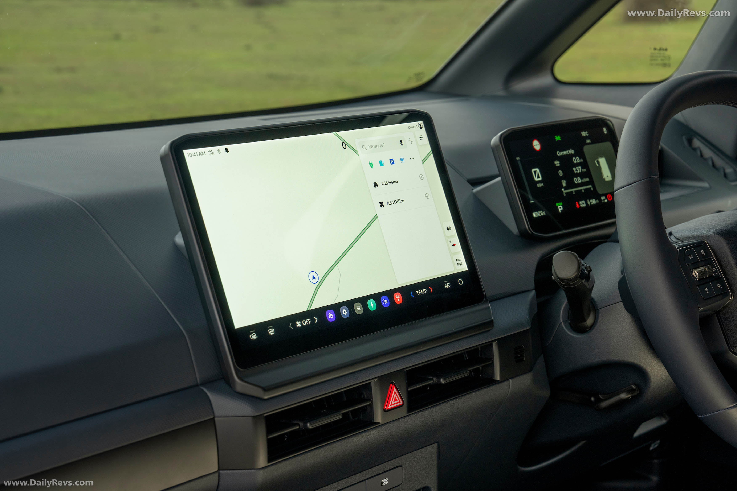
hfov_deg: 28.8
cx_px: 368
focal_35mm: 70
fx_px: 1433
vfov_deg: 19.5
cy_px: 246
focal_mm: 70
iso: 400
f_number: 9
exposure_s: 1/13
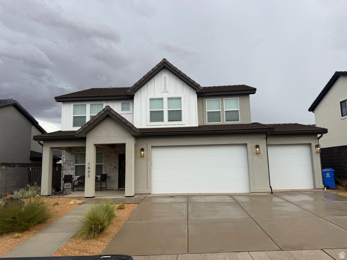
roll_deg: +1.4
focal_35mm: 24
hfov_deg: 71.6
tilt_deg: +8.6
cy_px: 130
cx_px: 174
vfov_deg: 56.8
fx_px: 241
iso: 80
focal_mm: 6.76
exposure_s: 1/1250
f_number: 1.78
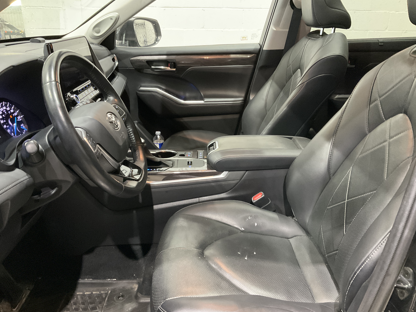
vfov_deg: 46.8
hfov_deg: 60.0
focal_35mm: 30
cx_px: 214
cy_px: 158
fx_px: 361
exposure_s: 1/30
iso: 400
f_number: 1.8
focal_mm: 3
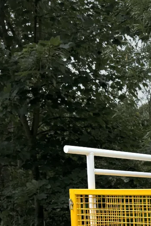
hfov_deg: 16.3
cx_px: 219
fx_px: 484
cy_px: 276
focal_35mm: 77
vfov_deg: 23.8
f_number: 1.8
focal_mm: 6.8
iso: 80
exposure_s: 1/2252
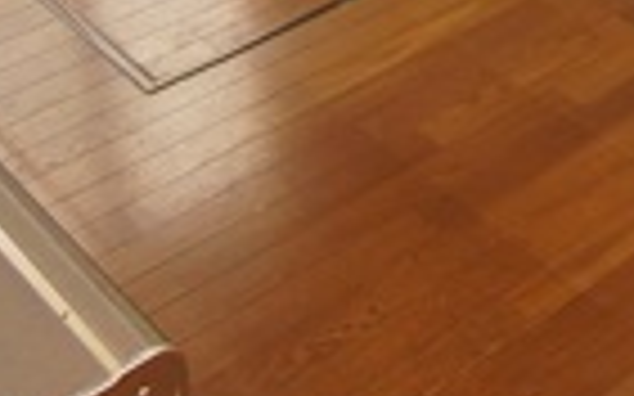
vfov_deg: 12.9
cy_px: -446
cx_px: 964
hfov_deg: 20.6
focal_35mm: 85
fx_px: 1468
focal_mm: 10
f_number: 4
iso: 1000
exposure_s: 1/160
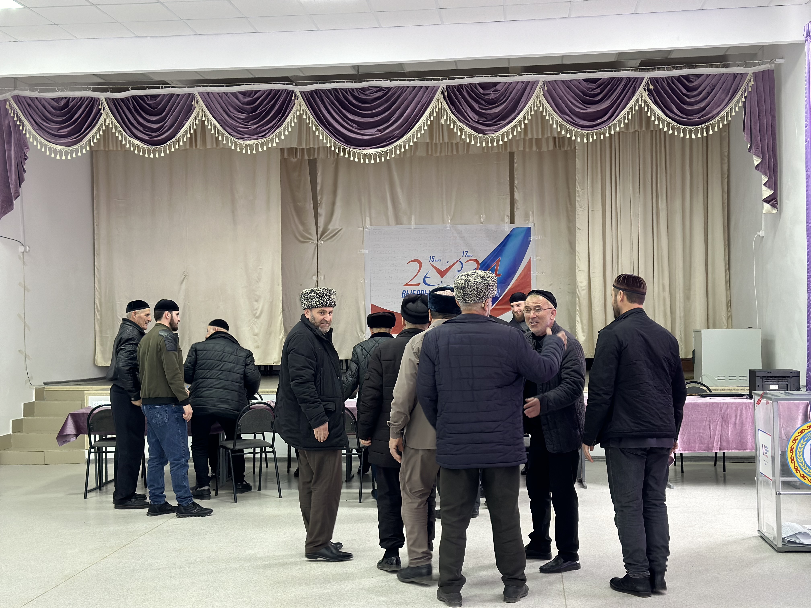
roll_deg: +1.1
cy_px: 304
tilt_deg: +0.5
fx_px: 1125
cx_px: 406
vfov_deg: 30.3
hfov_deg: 39.7
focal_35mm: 48
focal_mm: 6.86
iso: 200
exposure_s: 1/60
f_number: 1.78
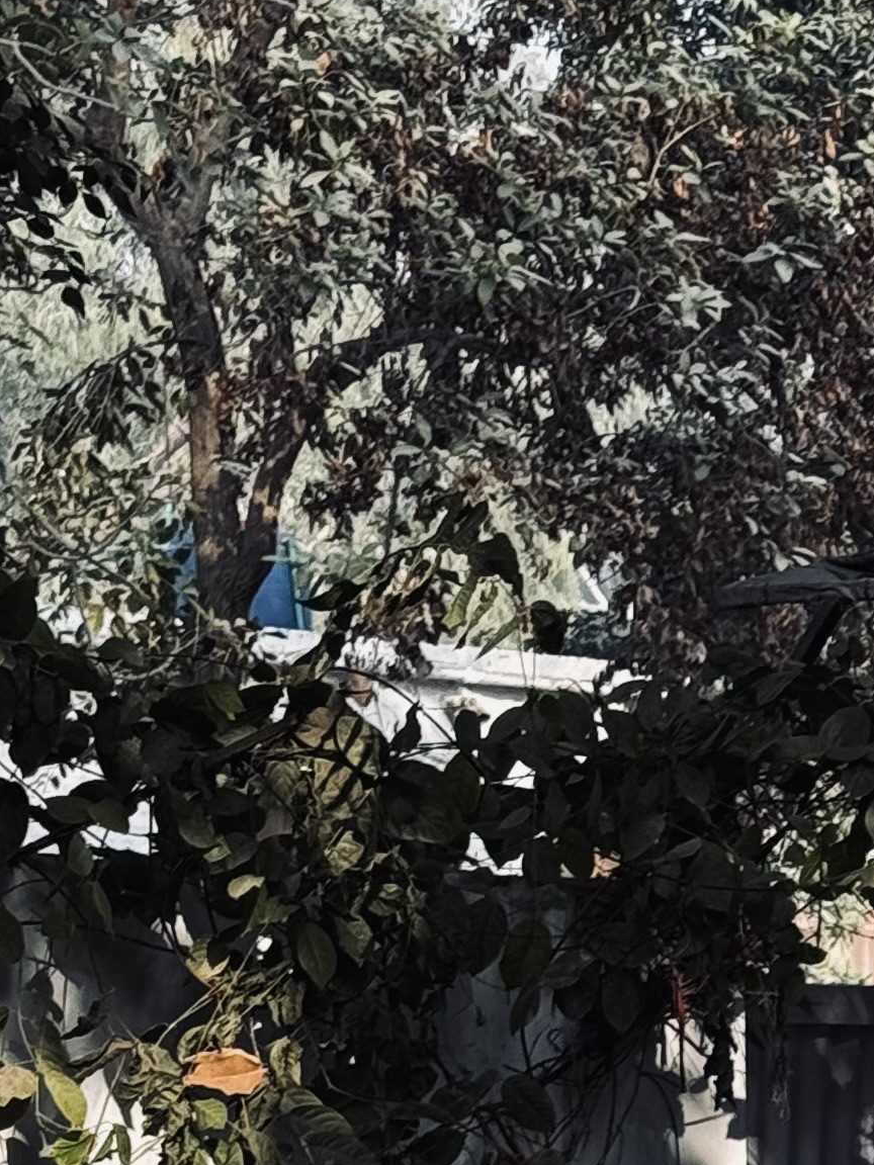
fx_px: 5656
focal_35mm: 168
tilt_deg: -4.4
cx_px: 1334
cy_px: 1573
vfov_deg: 11.4
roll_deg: -0.2
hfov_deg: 8.6
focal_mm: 6.76
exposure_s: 1/854
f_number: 1.78
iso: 64
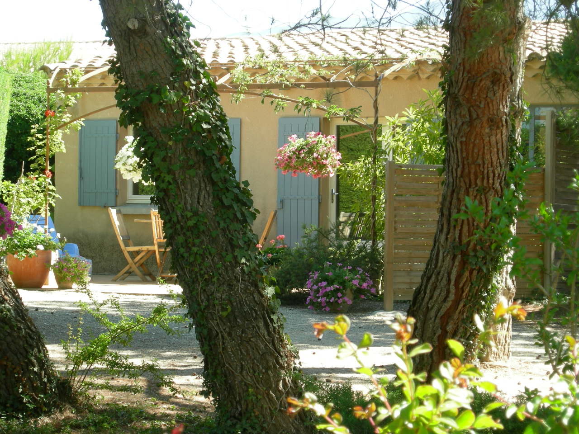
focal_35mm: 110
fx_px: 1840
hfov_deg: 17.9
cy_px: 217
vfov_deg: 13.5
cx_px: 290
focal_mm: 23
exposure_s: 1/66.1
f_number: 4.8
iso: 64
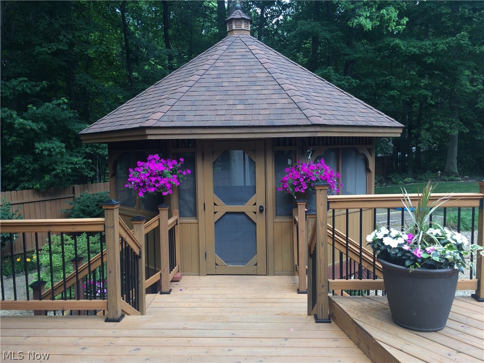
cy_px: 182
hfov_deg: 61.7
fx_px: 405
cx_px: 242
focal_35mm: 29
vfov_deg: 48.2
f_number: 2.2
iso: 32
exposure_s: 1/130
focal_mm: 4.15
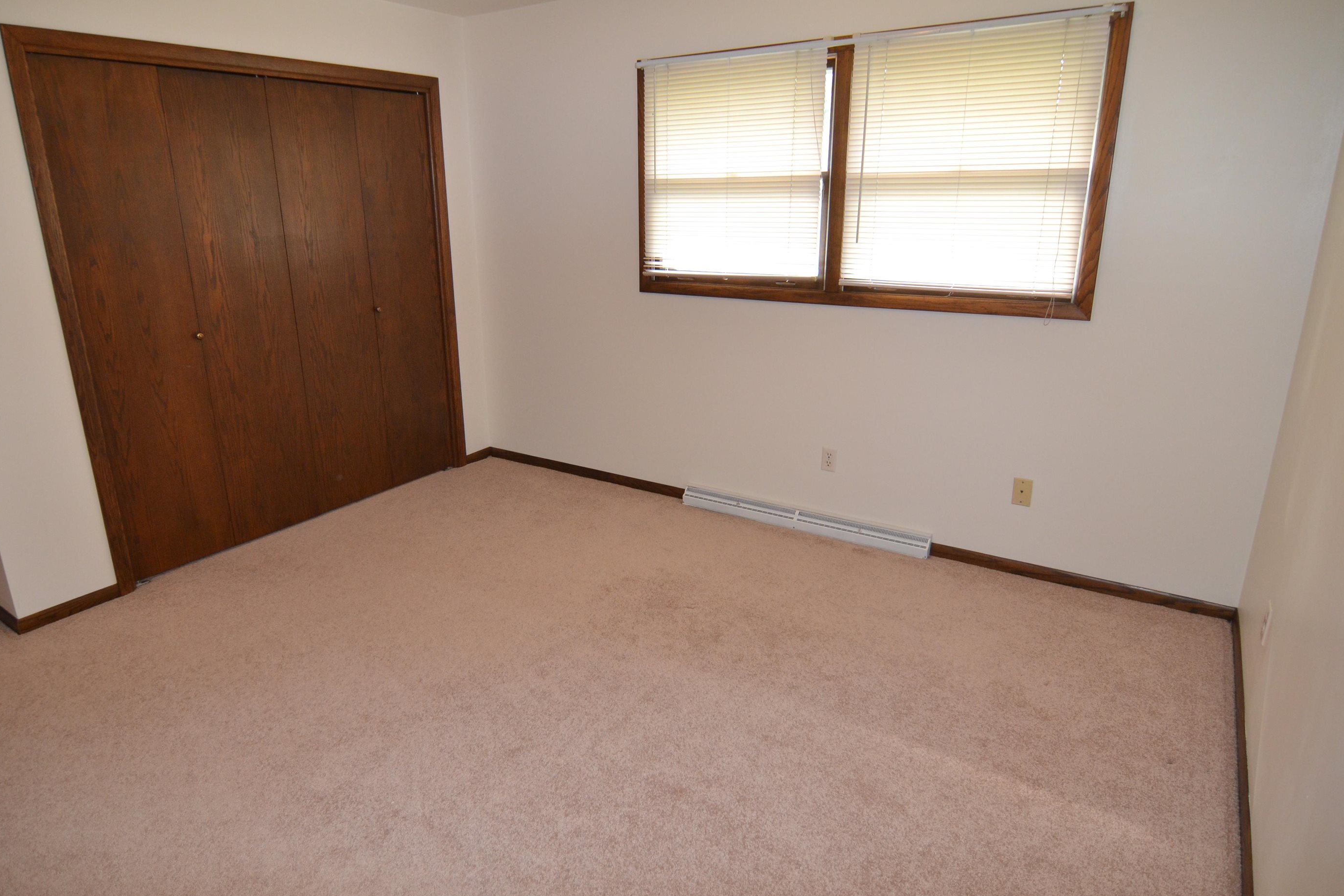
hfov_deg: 83.9
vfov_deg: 61.9
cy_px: 443
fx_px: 747
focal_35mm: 20
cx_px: 640
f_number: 4
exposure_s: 1/60
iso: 640
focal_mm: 12
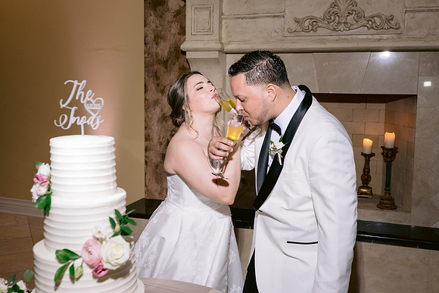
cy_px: 141
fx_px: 480
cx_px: 217
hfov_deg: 49.2
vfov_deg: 33.9
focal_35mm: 39
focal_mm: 35
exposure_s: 1/160
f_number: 4
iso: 800
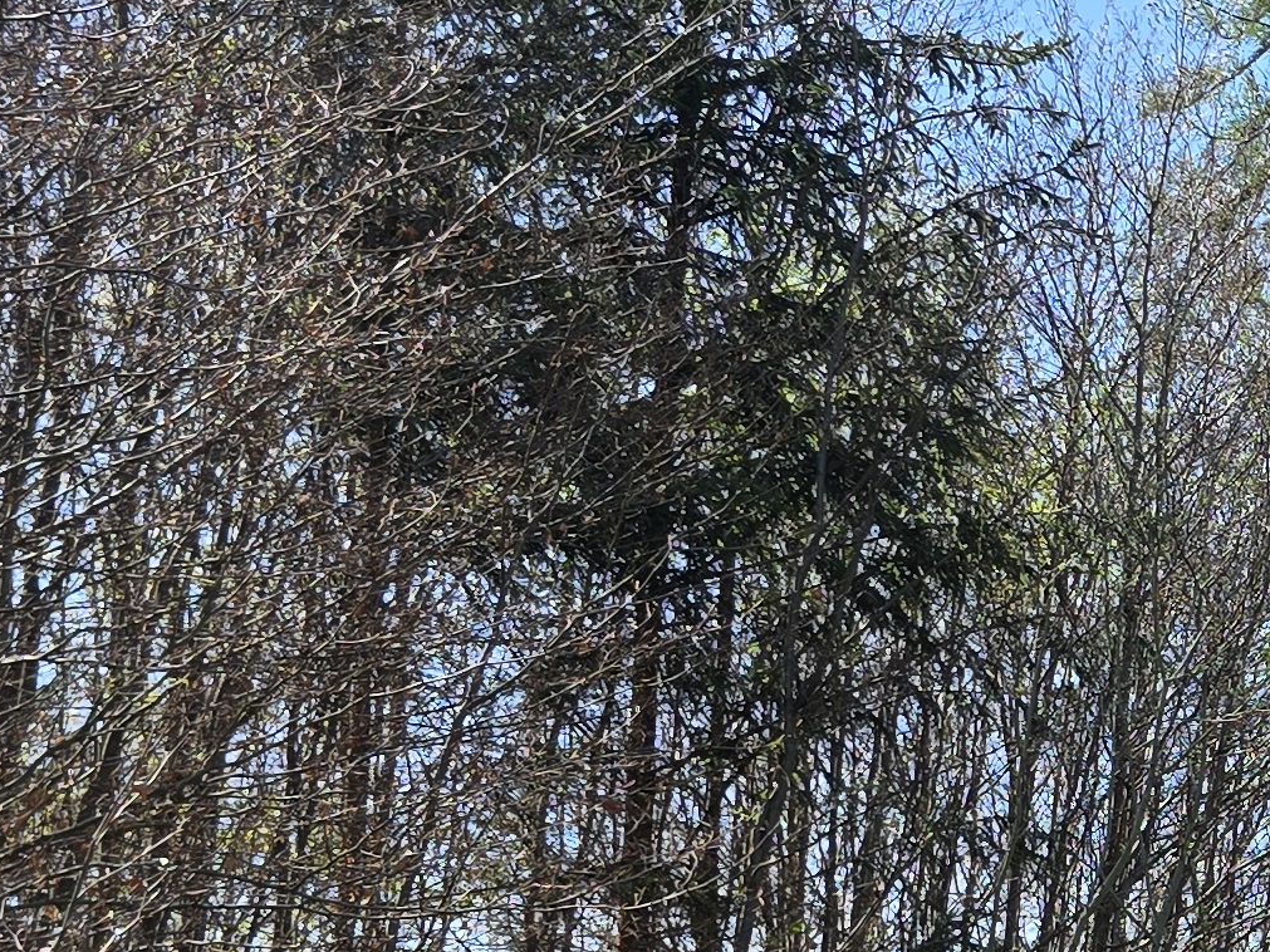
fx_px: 3338
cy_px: 1351
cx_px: 2436
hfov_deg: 16.9
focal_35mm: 91
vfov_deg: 15.2
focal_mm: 6.3
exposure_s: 1/381
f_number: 1.7
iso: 12
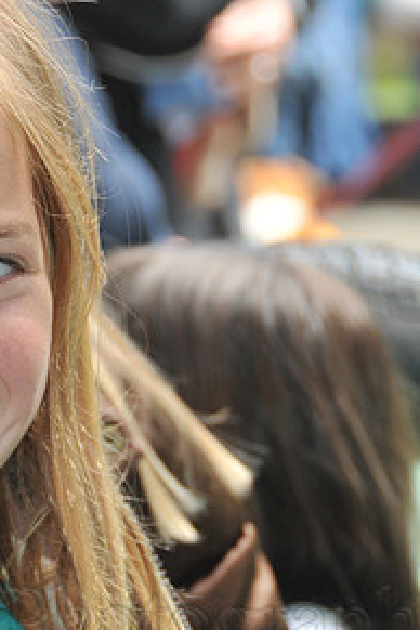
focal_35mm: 269
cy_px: 354
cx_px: -113
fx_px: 4707
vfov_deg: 7.7
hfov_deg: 5.1
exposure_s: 1/250
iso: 400
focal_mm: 90
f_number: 5.3
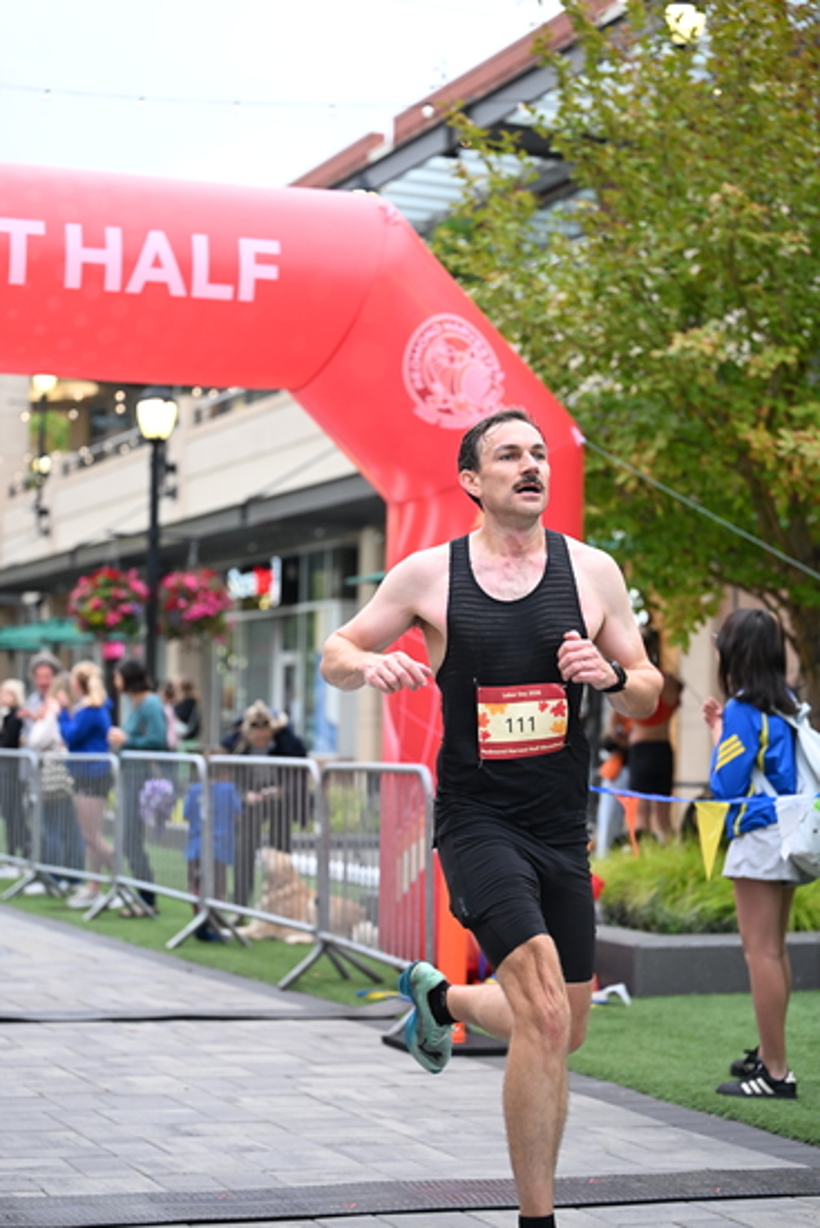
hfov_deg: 19.5
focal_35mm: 70
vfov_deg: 28.8
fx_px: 2390
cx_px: 410
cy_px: 614
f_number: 2.8
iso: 1600
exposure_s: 1/800
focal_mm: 70
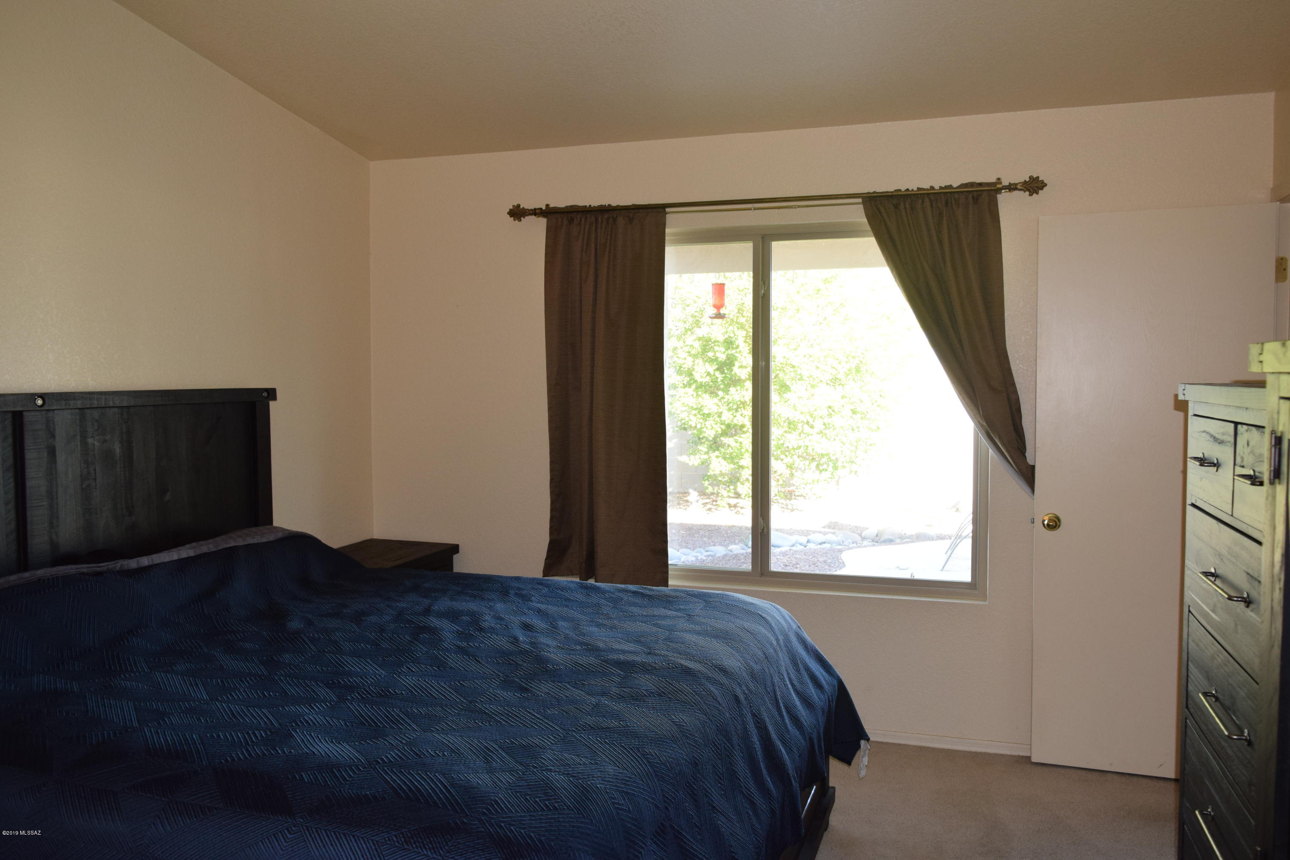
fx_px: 967
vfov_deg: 47.9
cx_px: 645
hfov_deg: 67.4
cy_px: 430
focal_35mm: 27
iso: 800
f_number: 5
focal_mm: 18
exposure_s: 1/100
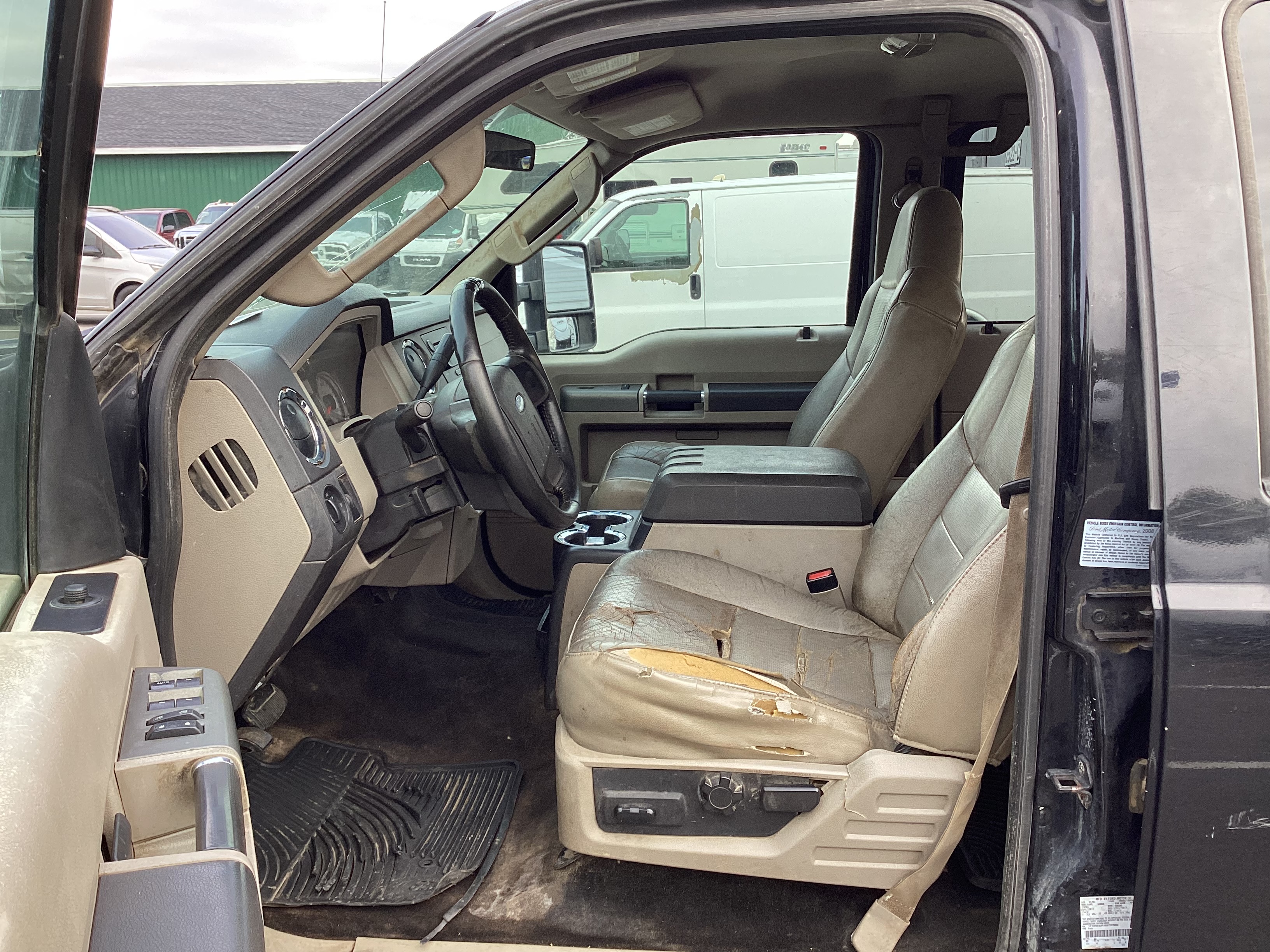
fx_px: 1137
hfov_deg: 58.4
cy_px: 476
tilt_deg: -14.5
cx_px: 635
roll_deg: +0.8
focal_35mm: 31
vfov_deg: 45.4
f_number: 2.4
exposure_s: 1/100
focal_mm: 3.3
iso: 64
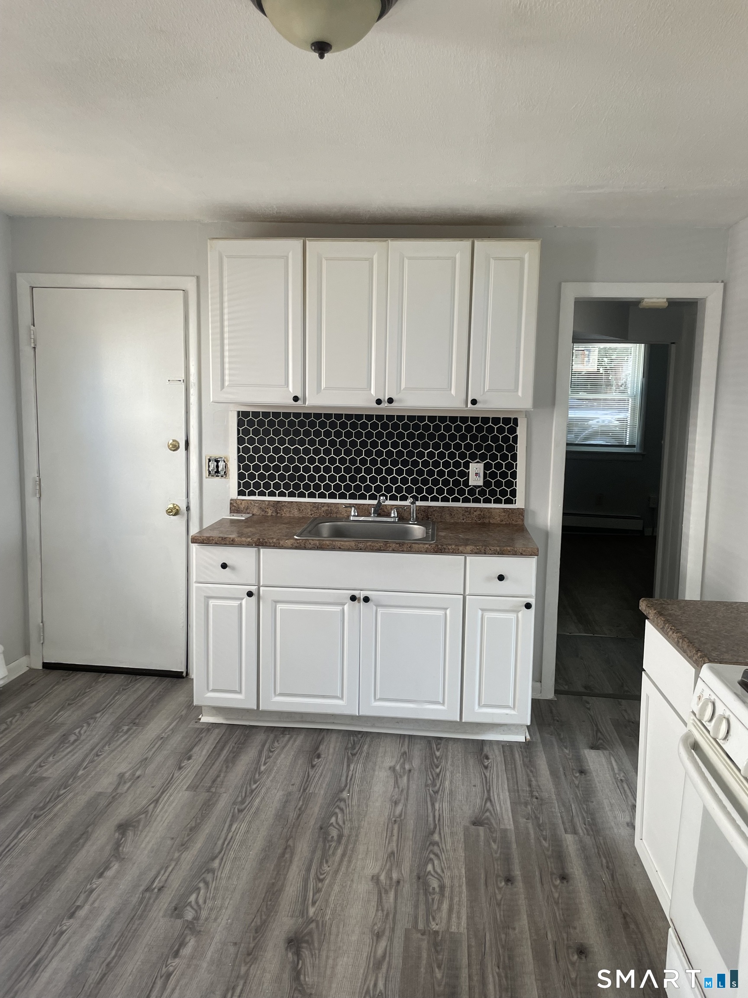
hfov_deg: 53.1
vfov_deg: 67.3
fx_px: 749
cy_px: 499
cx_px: 374
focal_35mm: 26
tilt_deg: -8.3
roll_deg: -1.6
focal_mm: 4.2
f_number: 1.6
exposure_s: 1/121
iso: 100
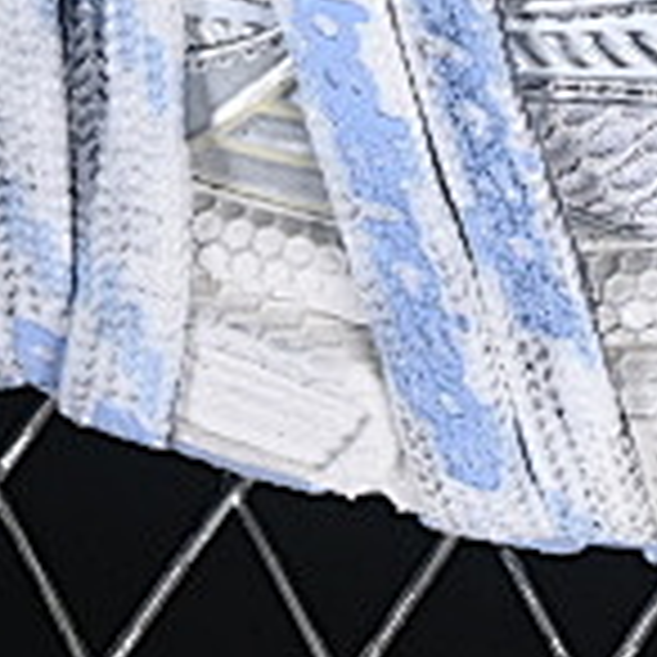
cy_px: -806
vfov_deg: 3.7
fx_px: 10135
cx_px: 1274
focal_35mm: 472
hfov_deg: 3.7
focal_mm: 50
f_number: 7.1
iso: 160
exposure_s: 1/80
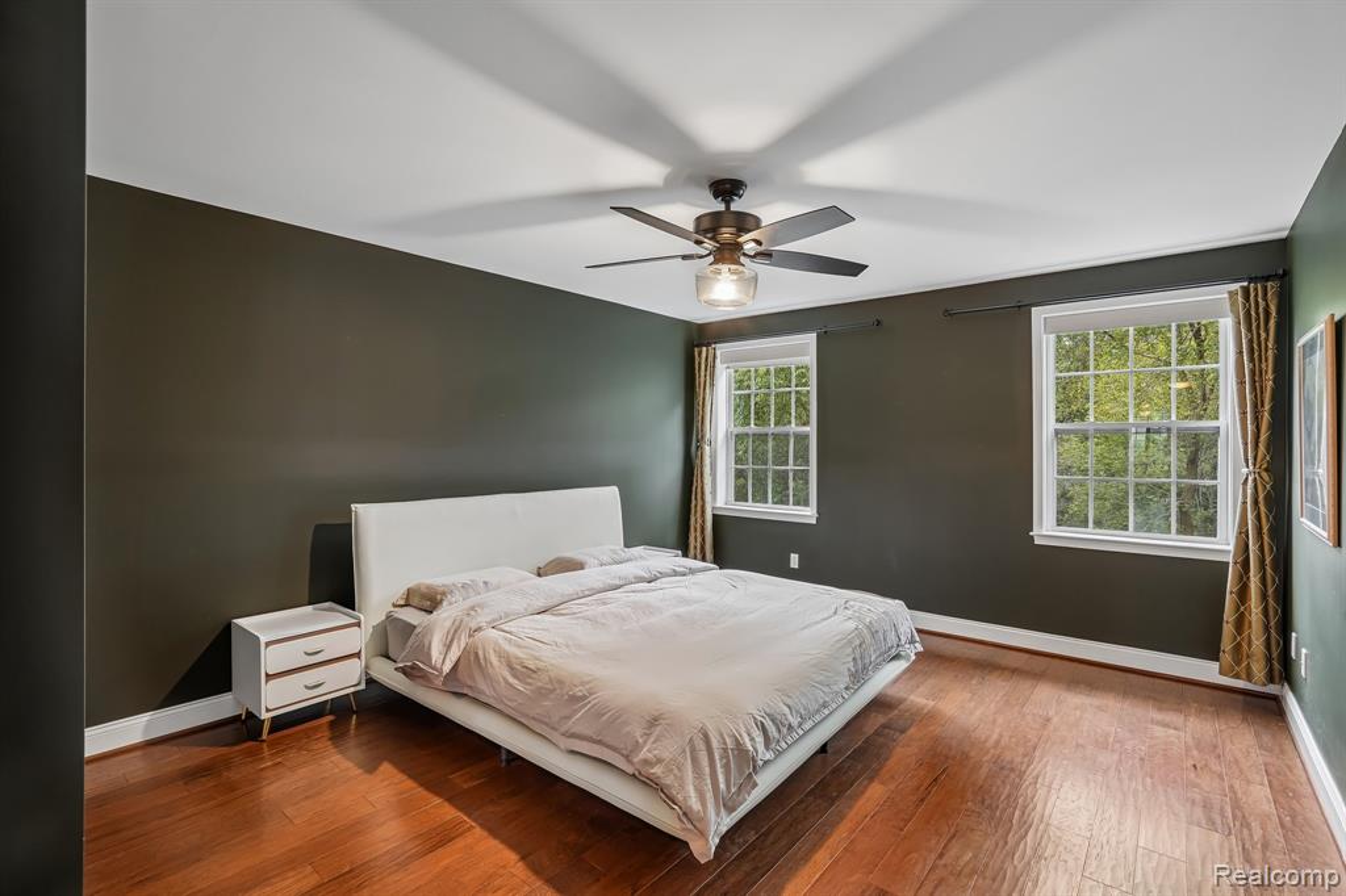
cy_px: 448
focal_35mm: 16
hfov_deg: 96.8
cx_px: 673
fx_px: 598
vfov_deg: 73.7
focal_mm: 16
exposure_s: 1/6
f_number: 8
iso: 400
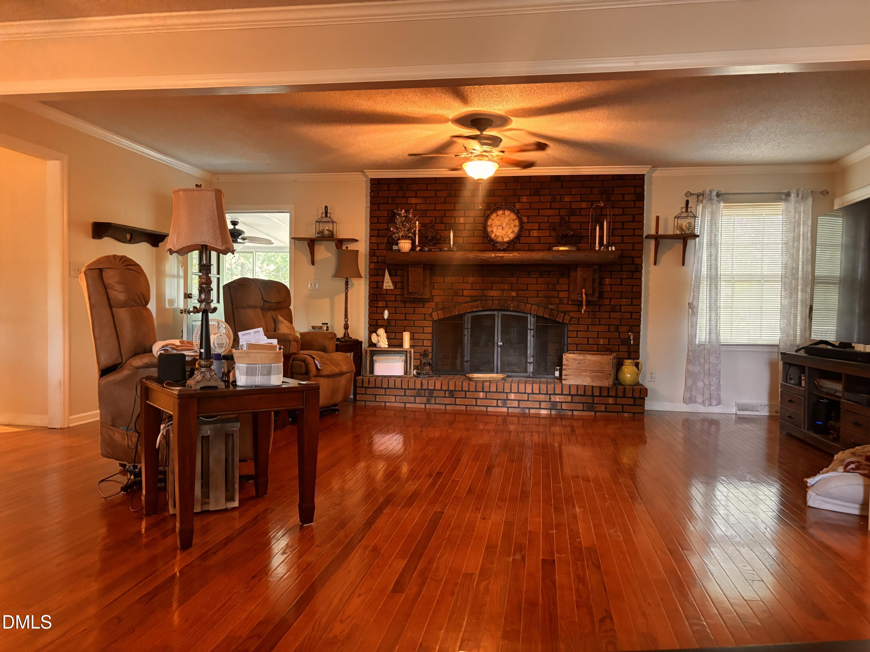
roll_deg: -1.3
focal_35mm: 26
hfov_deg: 67.3
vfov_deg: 53.1
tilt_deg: -2.0
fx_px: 653
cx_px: 435
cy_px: 326
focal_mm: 5.96
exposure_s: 1/40
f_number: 1.6
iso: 640
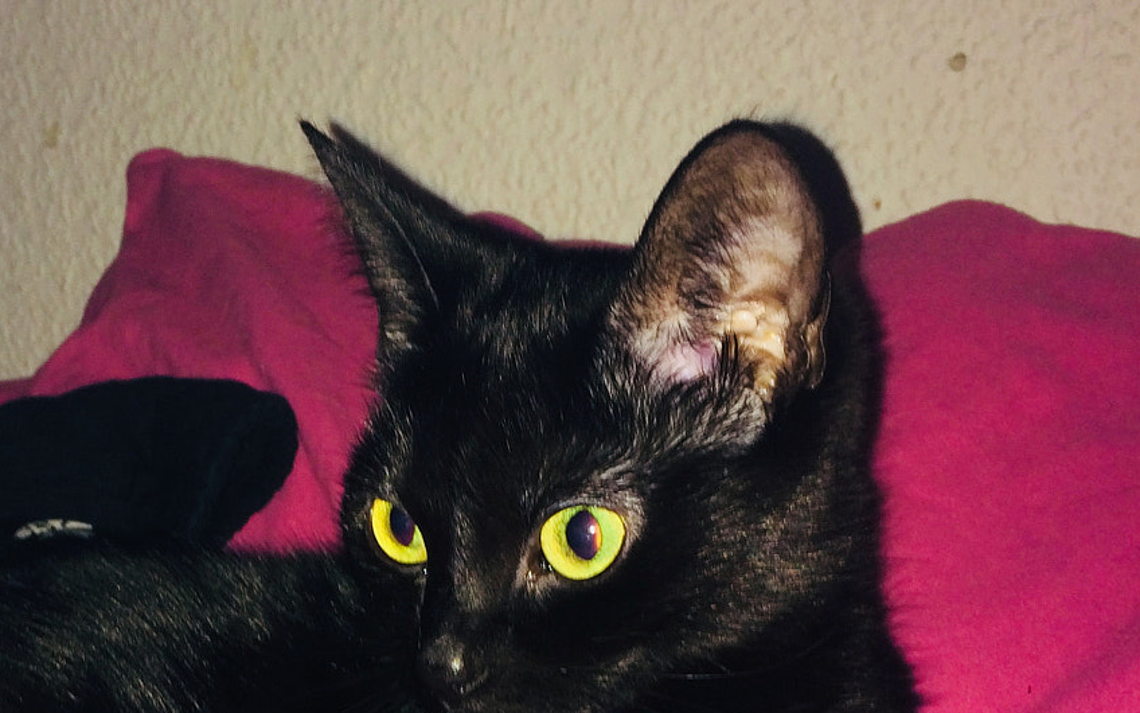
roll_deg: +0.6
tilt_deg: -18.5
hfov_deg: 34.7
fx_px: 1802
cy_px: 796
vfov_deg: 21.2
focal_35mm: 58
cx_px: 347
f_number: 2.2
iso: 32
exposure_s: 1/21
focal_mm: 4.15
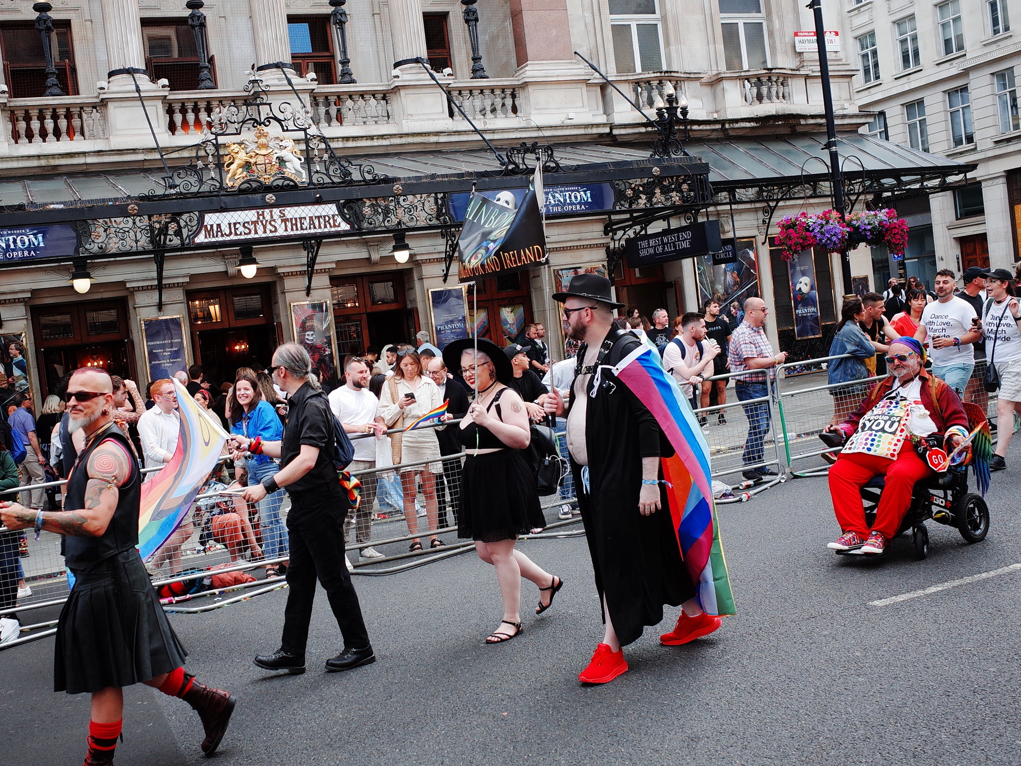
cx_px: 436
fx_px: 1150
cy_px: 379
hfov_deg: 47.7
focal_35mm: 39
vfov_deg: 36.8
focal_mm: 18.3
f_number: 2.8
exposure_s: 1/400
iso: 280
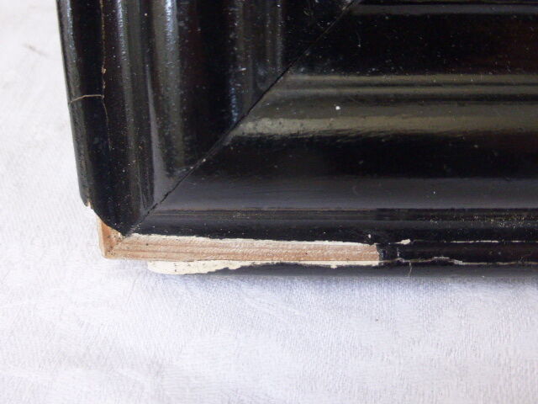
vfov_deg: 40.7
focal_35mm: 35
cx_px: 269
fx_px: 544
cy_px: 202
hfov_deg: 52.6
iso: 400
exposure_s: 1/15
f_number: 3.7
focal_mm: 6.1
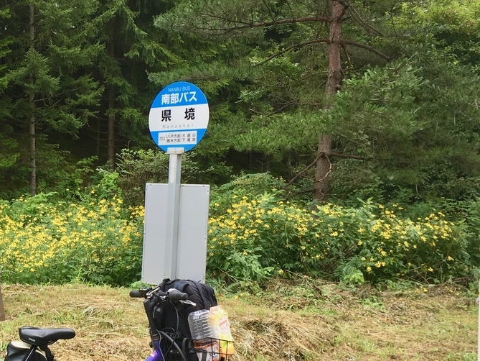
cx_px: 61
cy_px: 242
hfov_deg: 35.0
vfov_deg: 27.9
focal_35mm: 52
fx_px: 721
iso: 25
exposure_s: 1/351
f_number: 2.2
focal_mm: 4.15
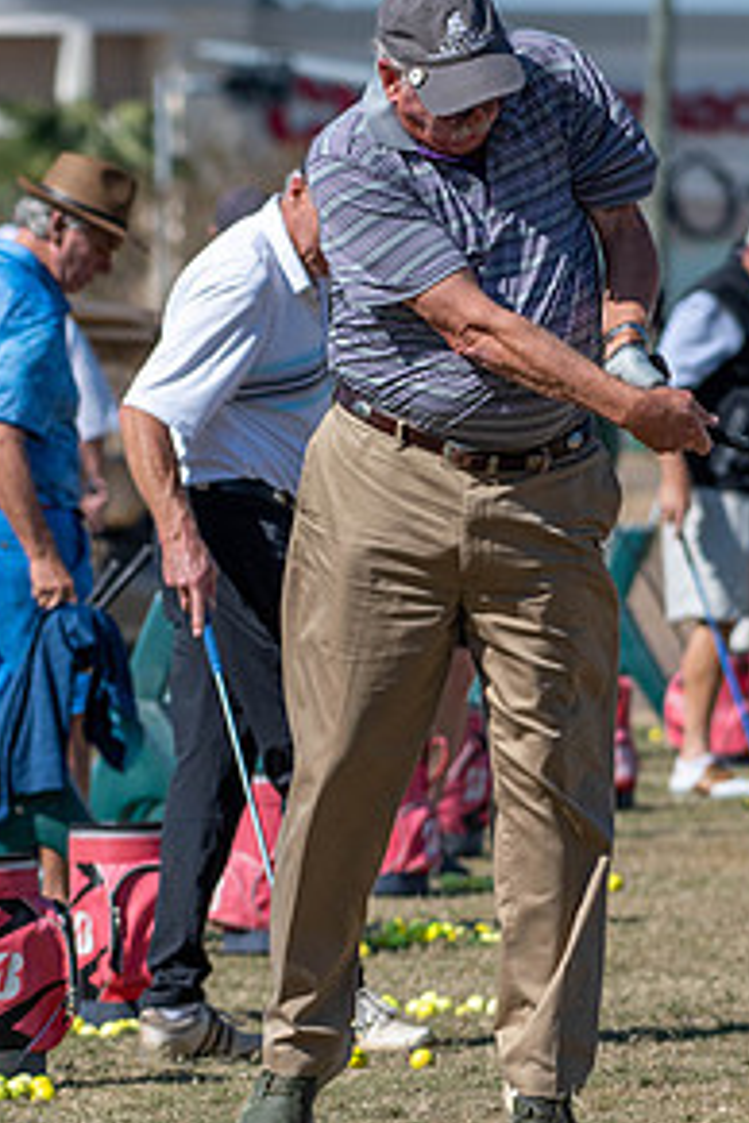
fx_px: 18661
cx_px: 533
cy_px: 515
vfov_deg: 3.4
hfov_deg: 2.3
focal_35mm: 598
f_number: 5.6
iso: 400
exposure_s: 1/3200
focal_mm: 200
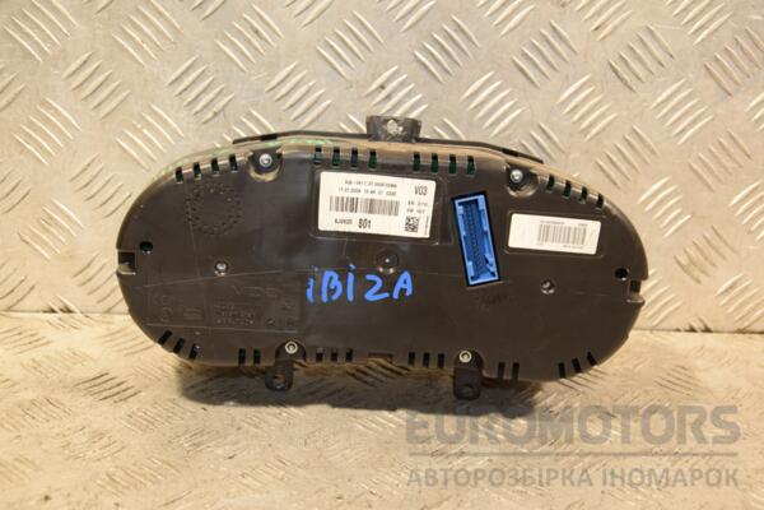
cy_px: 255
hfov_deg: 38.9
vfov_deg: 26.5
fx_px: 1082
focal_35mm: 51
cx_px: 382
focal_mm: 34
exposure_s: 1/125
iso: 800
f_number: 5
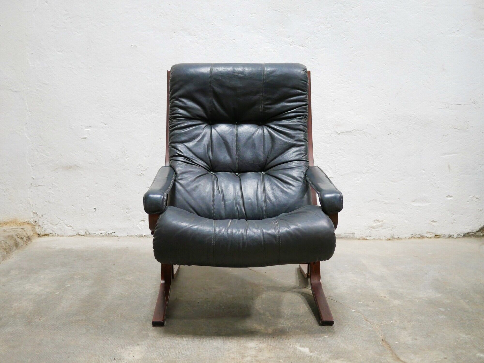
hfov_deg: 46.8
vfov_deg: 36.0
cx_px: 242
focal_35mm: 40
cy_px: 182
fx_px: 560
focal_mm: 20
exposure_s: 1/60
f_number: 1.7
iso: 1600
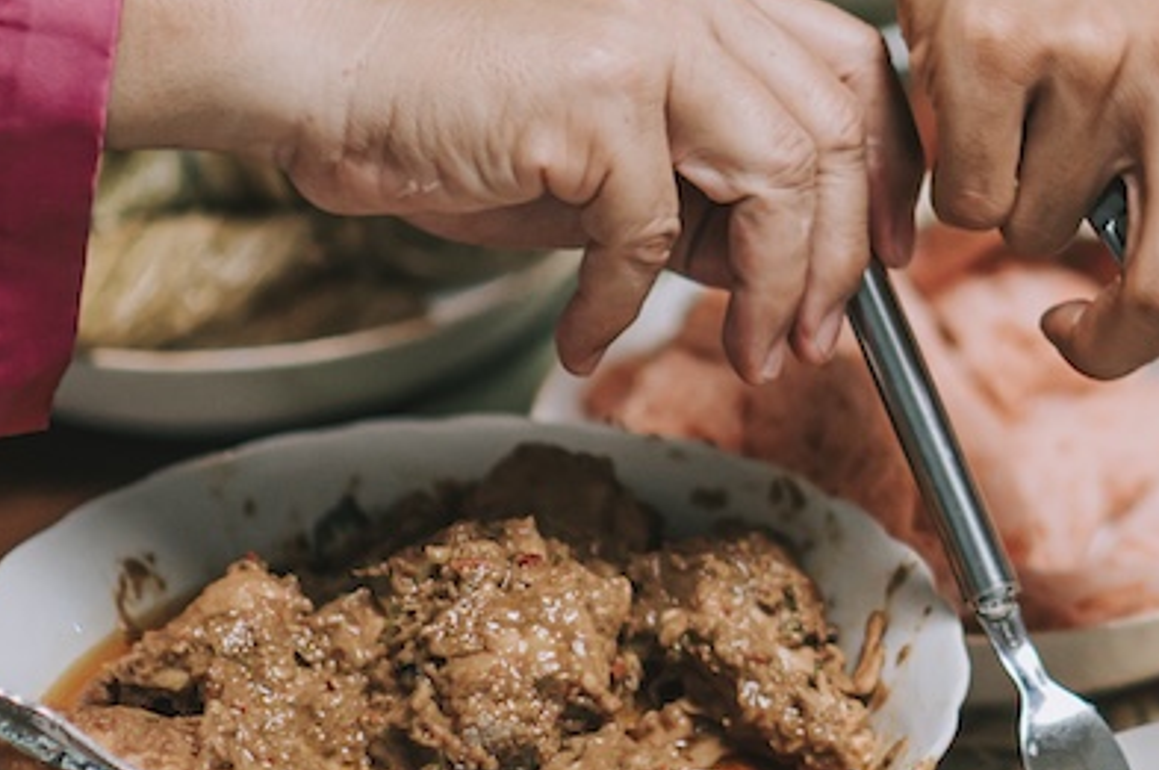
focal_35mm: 277
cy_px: -9
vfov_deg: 4.9
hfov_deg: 7.4
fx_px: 8907
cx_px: 1191
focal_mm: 85
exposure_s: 1/200
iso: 1250
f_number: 1.4
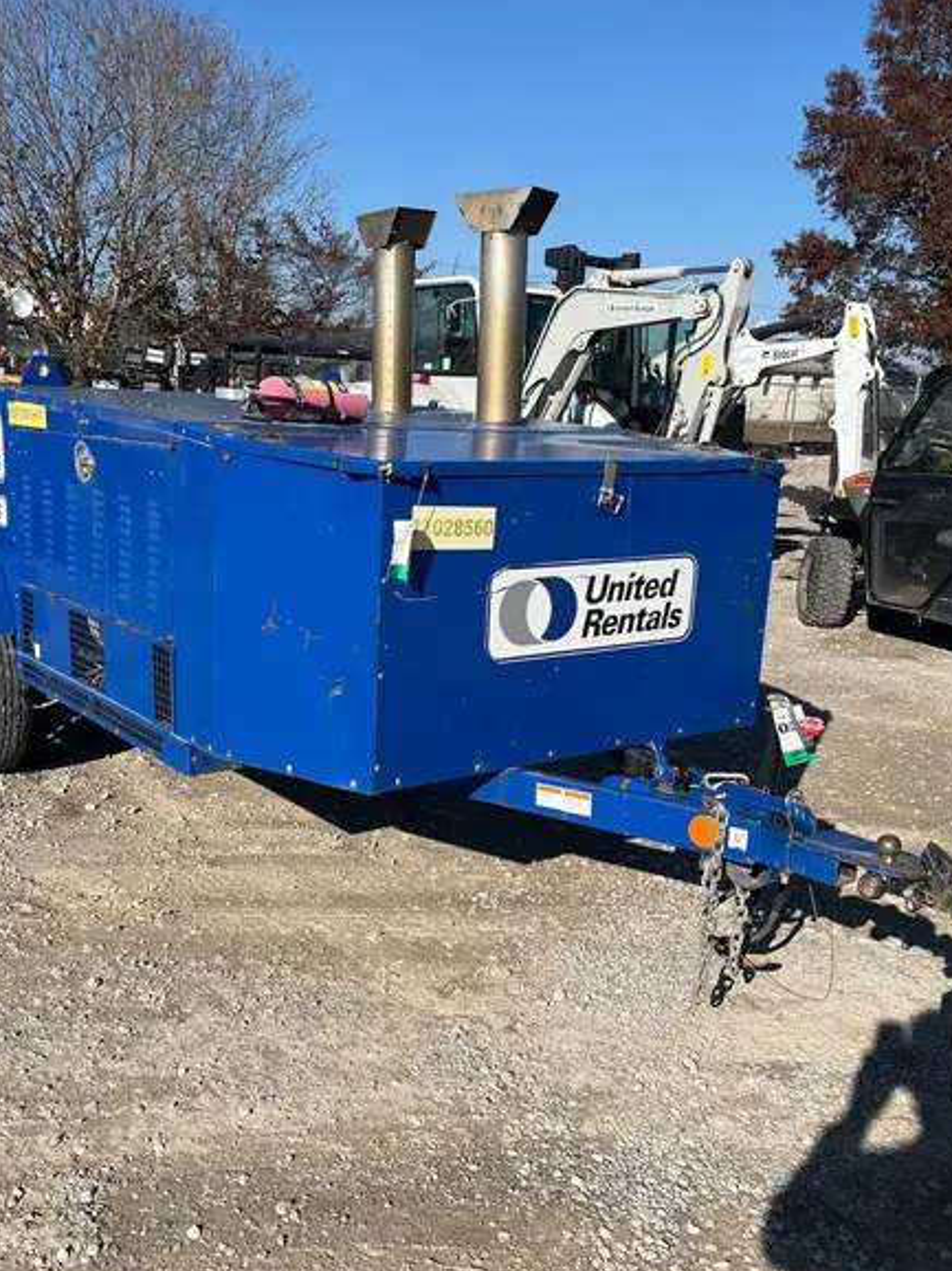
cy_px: 694
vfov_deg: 55.3
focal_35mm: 33
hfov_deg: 42.8
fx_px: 1211
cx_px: 409
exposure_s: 1/4310
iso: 50
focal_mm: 5.1
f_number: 1.6
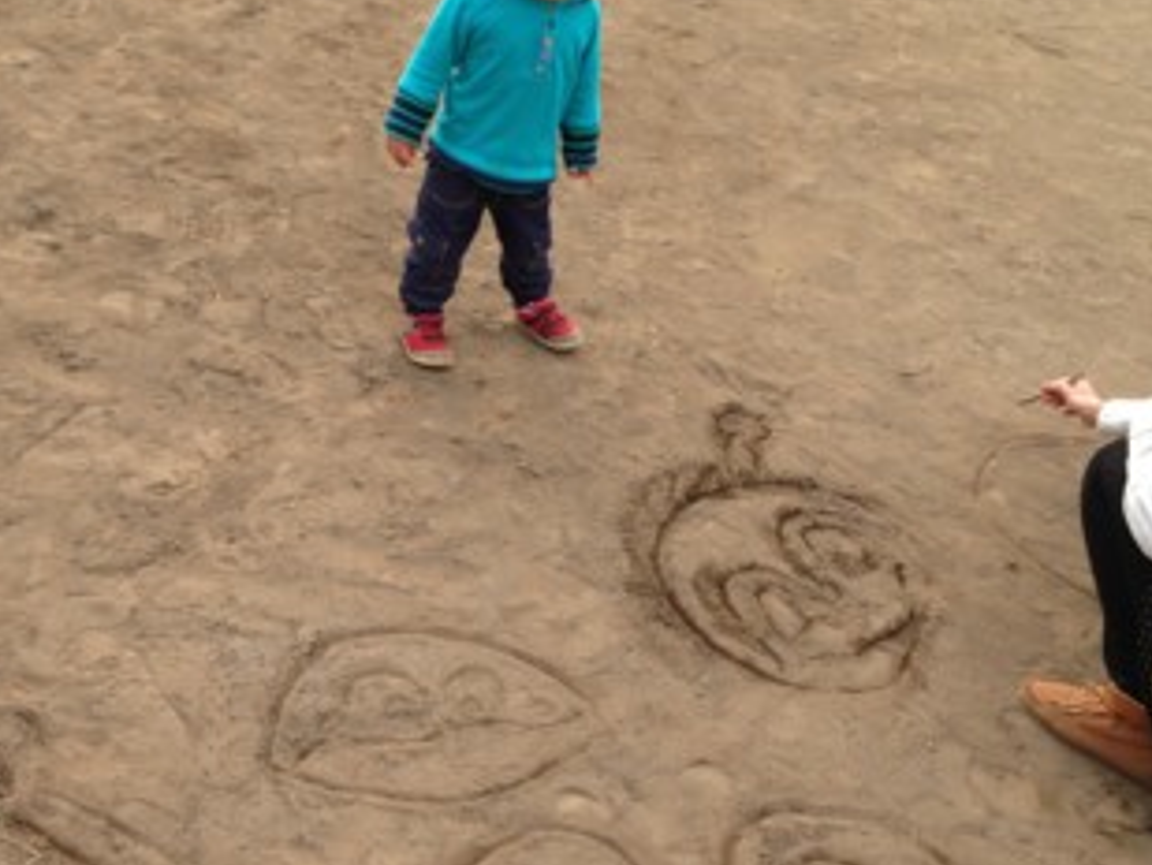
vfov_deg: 30.2
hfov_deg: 39.6
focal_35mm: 48
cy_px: 511
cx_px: 567
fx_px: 1598
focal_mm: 4.13
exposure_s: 1/135
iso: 50
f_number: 2.4
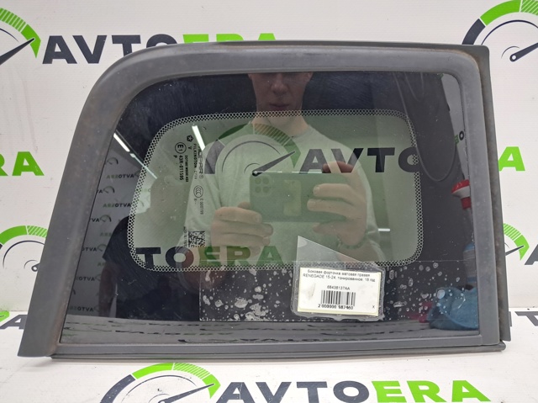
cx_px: 269
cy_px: 202
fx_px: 419
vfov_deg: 51.3
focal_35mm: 27
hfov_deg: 65.4
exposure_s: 1/50
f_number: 1.8
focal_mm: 4
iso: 125
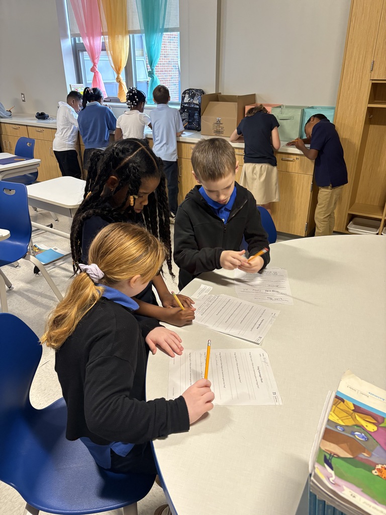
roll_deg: +1.2
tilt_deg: -25.5
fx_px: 387
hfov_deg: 53.1
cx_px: 193
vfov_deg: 67.3
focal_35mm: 26
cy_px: 258
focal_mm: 5.96
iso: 200
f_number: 1.6
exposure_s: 1/60
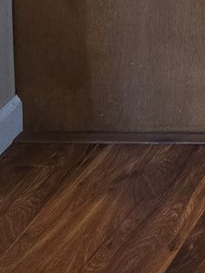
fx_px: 1269
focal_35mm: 161
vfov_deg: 10.7
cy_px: -361
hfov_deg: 7.7
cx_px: 667
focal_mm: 6.3
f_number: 1.7
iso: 250
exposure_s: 1/120
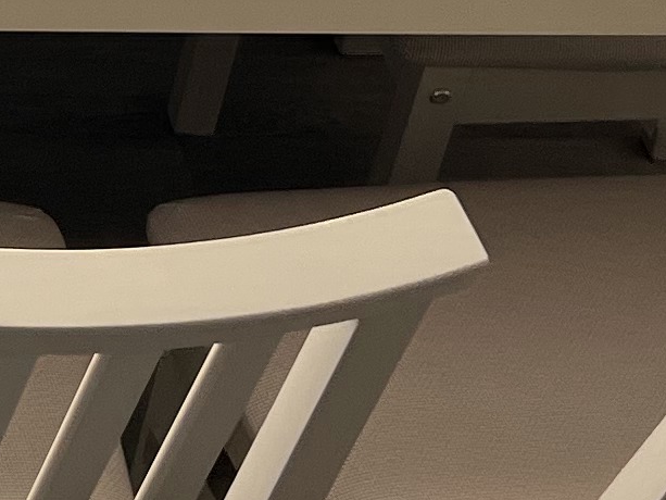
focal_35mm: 171
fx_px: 3291
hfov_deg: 10.8
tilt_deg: -34.6
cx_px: -556
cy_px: -350
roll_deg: -5.1
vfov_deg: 8.4
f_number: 1.5
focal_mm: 5.7
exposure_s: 1/235
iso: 50
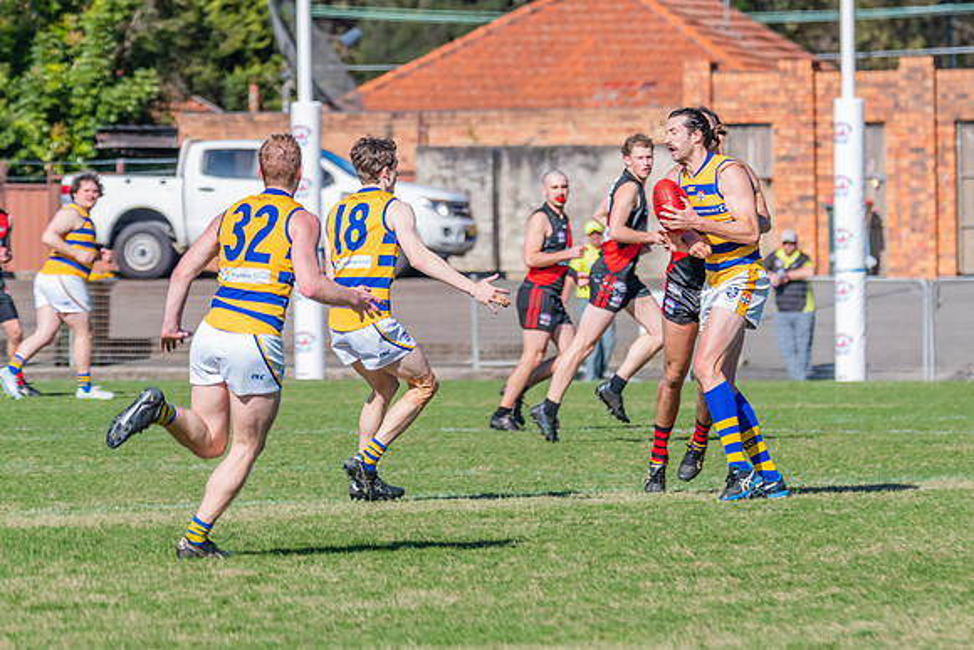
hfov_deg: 4.6
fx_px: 12256
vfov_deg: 3.0
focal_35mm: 453
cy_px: 250
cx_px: 668
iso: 800
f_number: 9
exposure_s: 1/1600
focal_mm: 320
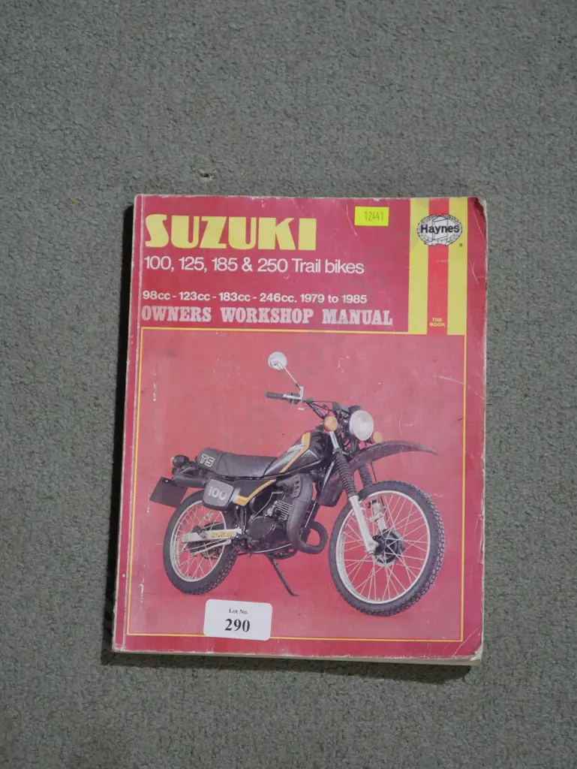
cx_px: 288
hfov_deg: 17.6
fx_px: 1865
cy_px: 384
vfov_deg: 23.3
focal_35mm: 84
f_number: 5.6
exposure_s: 1/100
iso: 1000
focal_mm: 42
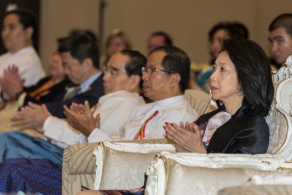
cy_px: 98
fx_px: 1540
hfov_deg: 10.8
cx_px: 146
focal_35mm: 190
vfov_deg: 7.2
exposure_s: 1/60
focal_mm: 190
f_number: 5.6
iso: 800
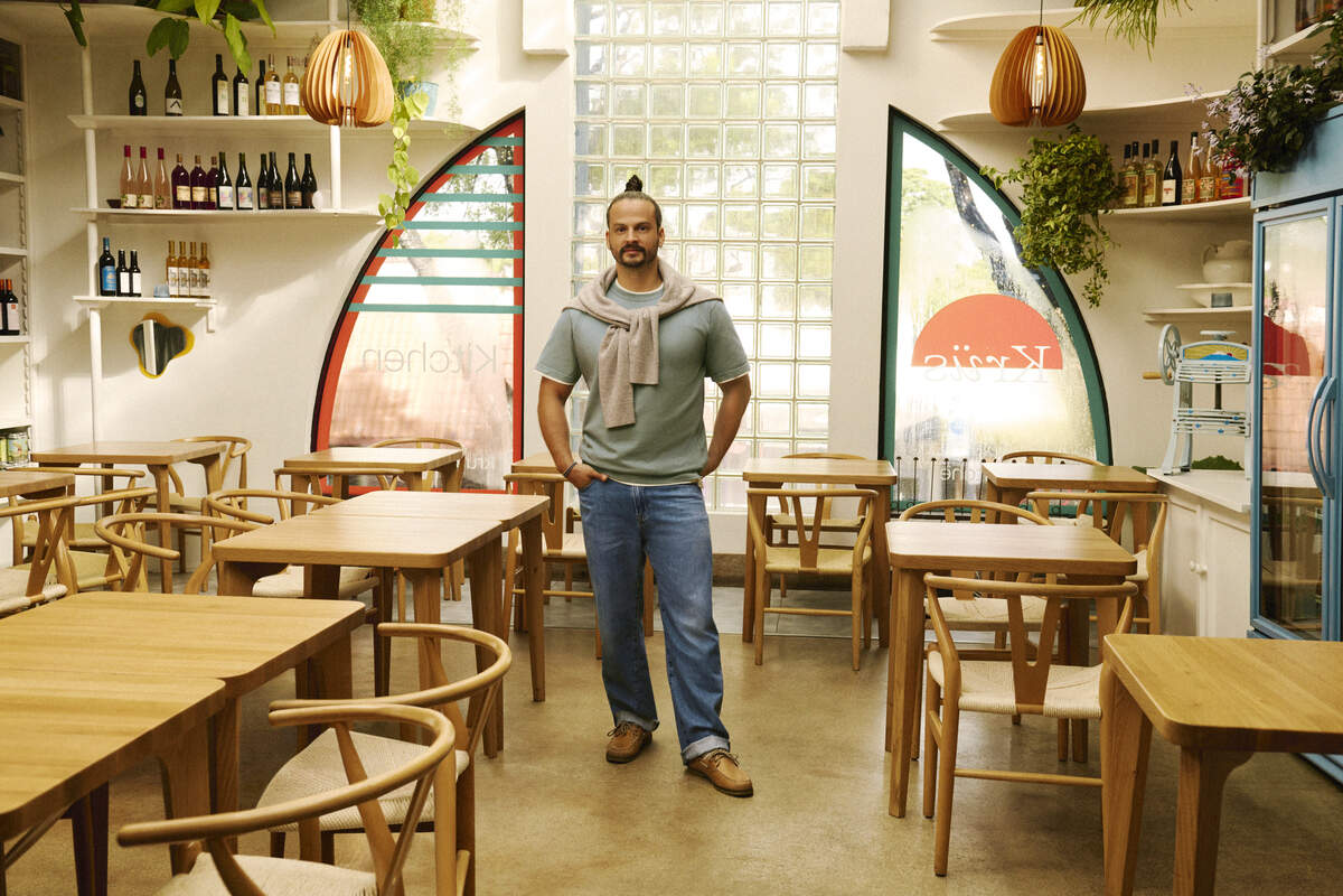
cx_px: 672
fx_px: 1343
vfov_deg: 36.9
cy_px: 448
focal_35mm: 36
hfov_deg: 53.1
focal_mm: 36
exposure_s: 1/400
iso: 1000
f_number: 5
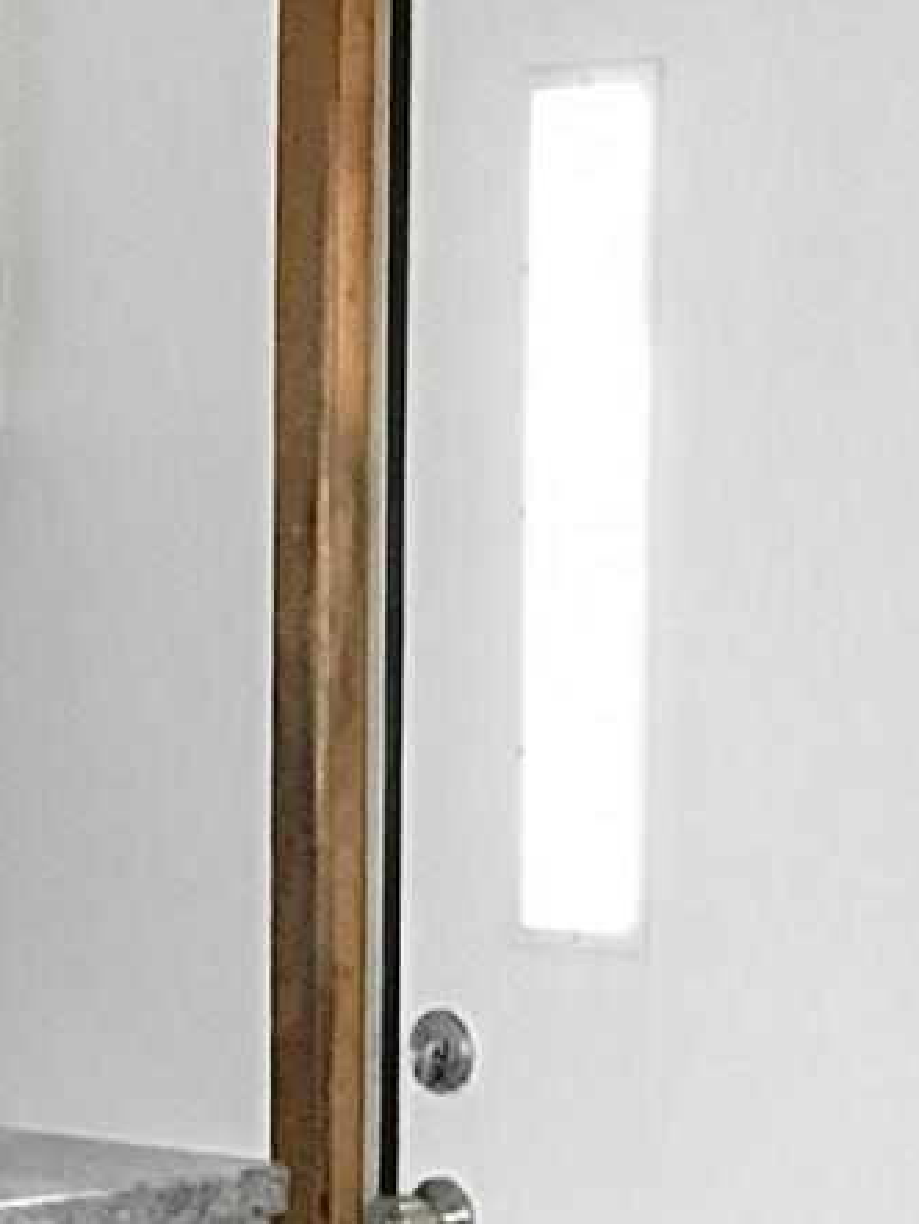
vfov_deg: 12.4
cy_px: 1897
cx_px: -313
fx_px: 5340
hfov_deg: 9.6
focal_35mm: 151
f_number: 2.2
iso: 160
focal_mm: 4.15
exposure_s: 1/30
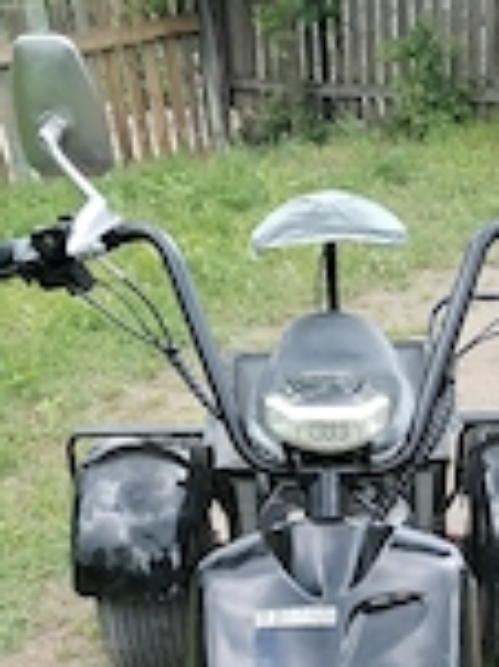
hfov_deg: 21.2
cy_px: 654
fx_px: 1328
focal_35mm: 69
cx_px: 349
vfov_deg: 26.8
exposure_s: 1/156
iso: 100
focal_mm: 4.75
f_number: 1.8
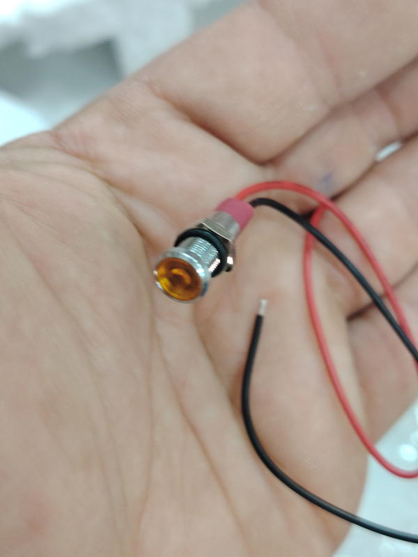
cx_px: 209
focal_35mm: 43
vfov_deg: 43.9
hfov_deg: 33.6
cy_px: 278
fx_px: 692
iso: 395
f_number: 1.75
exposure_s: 1/33.3
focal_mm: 5.25
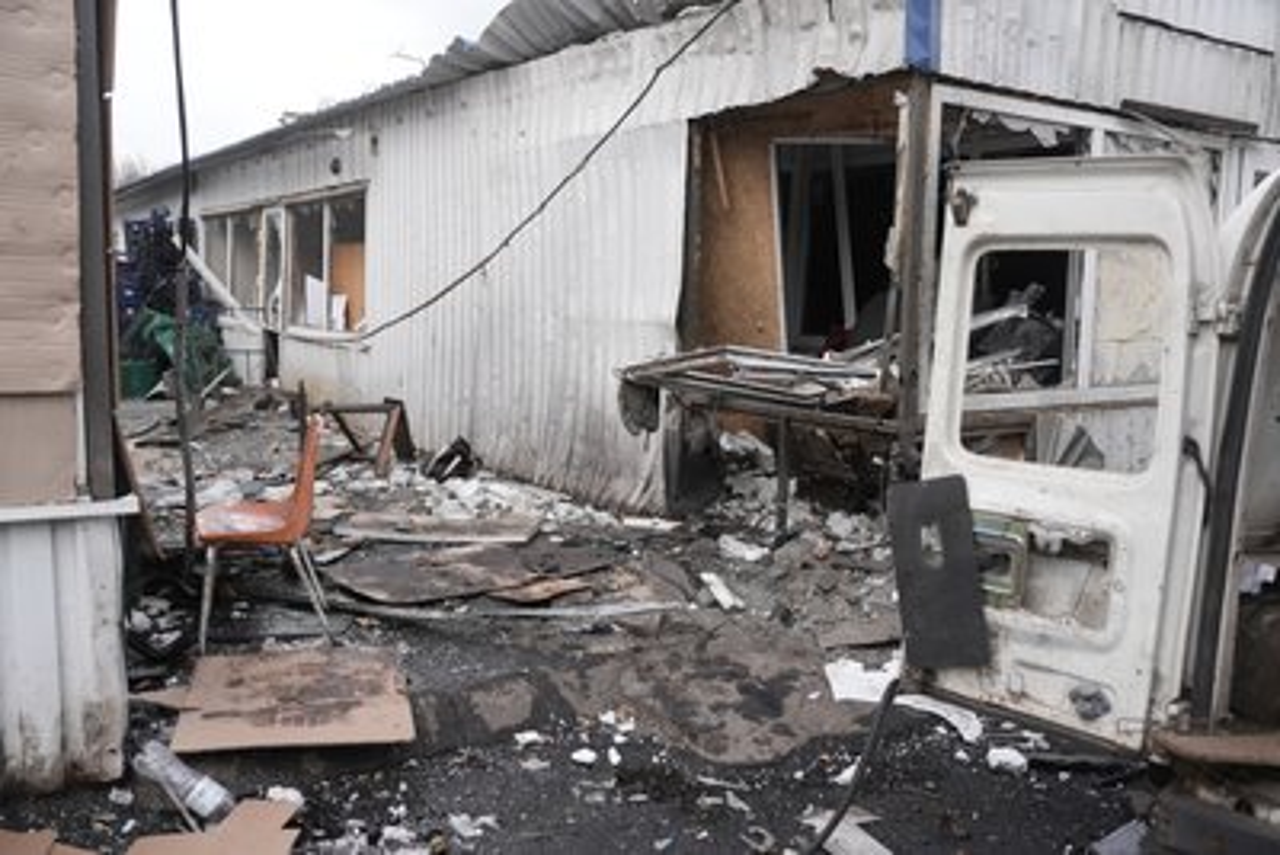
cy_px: 428
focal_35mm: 31
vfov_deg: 42.4
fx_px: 1103
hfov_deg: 60.3
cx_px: 640
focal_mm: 31
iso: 500
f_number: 2.8
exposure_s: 1/2000
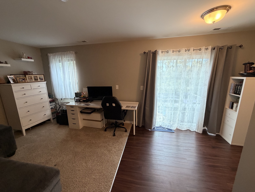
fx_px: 103
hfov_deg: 102.1
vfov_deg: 85.7
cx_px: 128
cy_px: 96
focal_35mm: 14
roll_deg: +0.1
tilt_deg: -10.8
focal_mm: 2.22
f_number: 2.2
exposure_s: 1/120
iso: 250
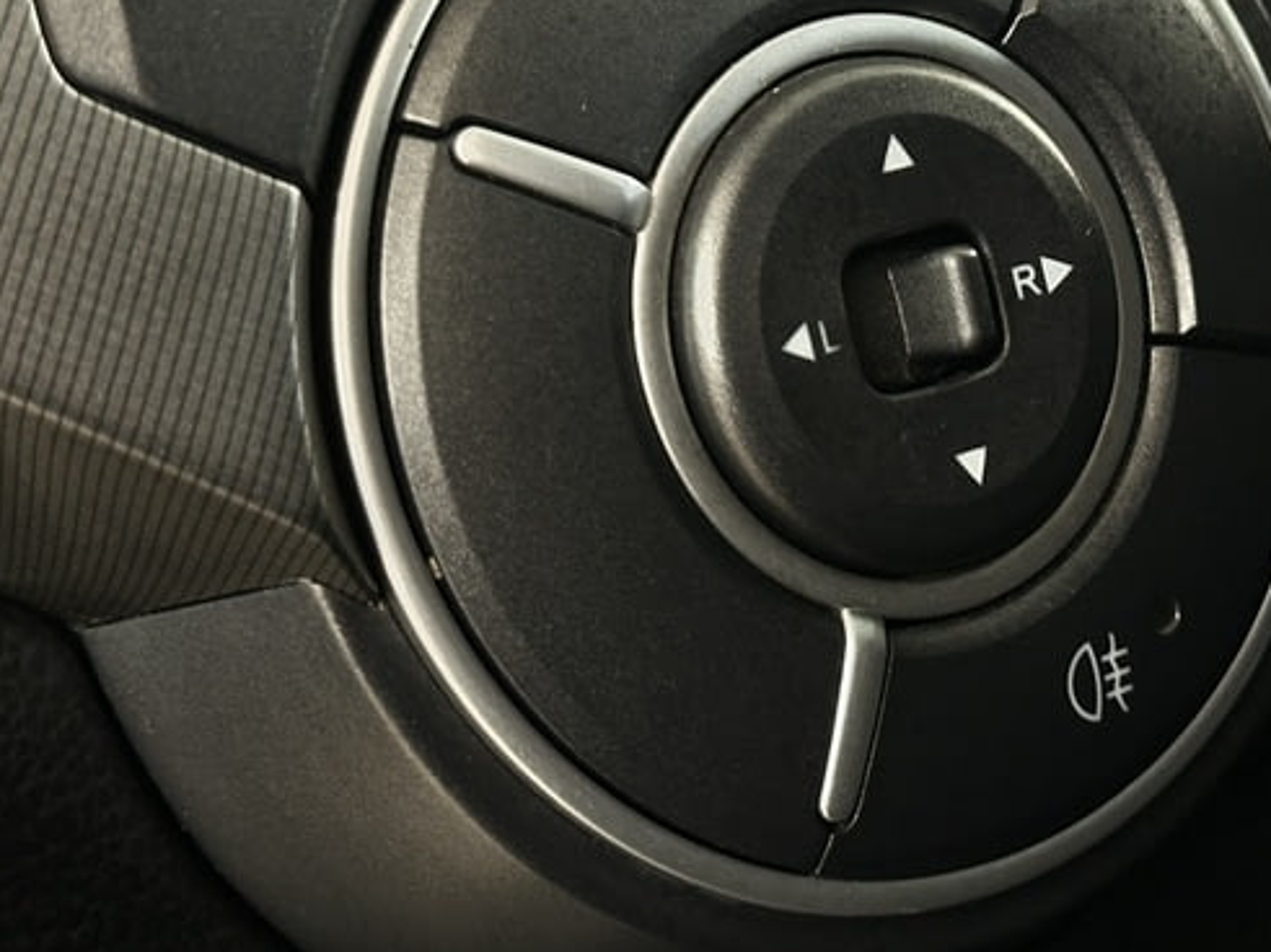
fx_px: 3230
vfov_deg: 16.7
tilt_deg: -22.0
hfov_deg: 22.2
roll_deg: -0.6
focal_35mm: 88
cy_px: 283
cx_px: 808
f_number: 1.78
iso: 250
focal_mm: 6.86
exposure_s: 1/33
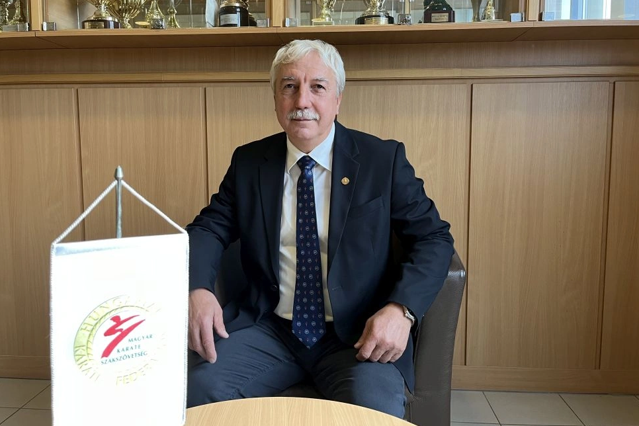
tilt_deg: -4.3
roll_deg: +0.9
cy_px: 190
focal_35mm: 28
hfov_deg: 65.5
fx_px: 497
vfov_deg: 46.3
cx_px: 318
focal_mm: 5.1
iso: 125
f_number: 1.6
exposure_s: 1/92
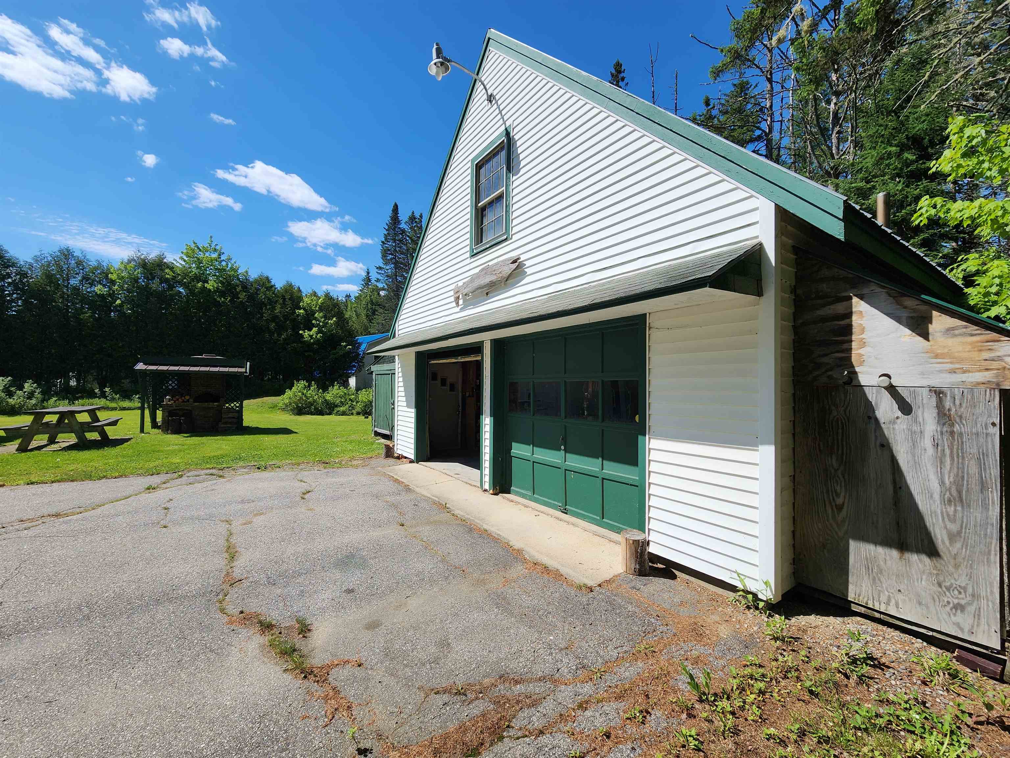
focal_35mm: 13
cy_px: 379
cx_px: 505
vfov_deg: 89.9
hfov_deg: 106.2
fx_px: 379
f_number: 2.2
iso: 50
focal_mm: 2.2
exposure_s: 1/2579
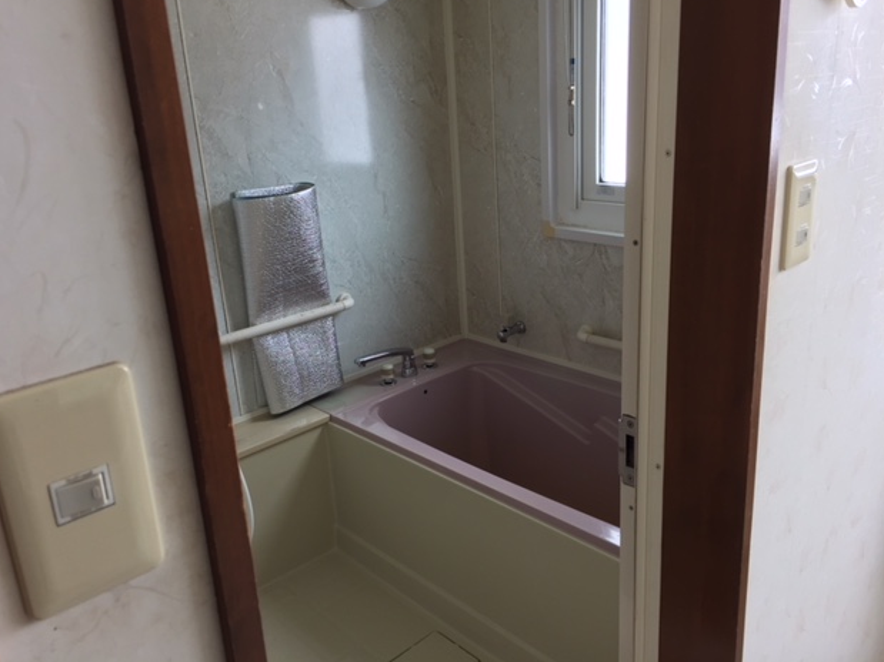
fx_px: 766
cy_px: 321
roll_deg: +3.1
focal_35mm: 30
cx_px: 434
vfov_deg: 46.8
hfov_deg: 60.0
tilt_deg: -17.6
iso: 32
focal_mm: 4.15
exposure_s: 1/40
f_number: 2.2
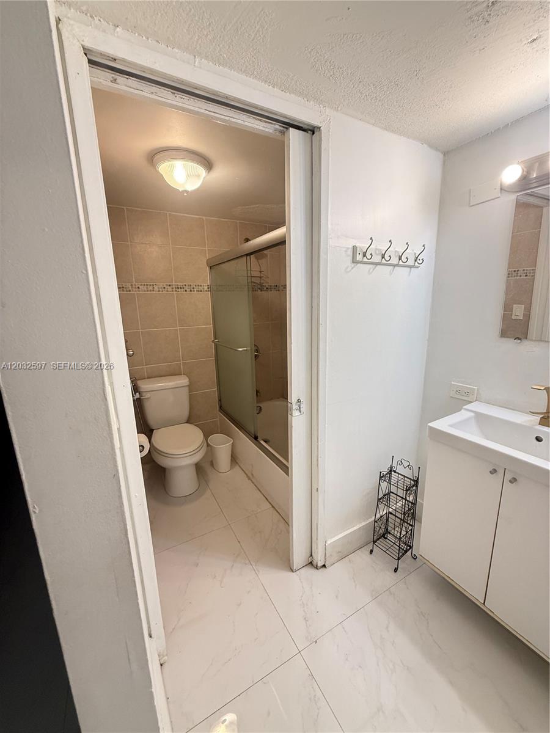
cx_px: 275
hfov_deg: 85.7
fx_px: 297
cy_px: 366
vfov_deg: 102.1
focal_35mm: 14
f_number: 2.2
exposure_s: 1/120
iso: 200
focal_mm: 2.22
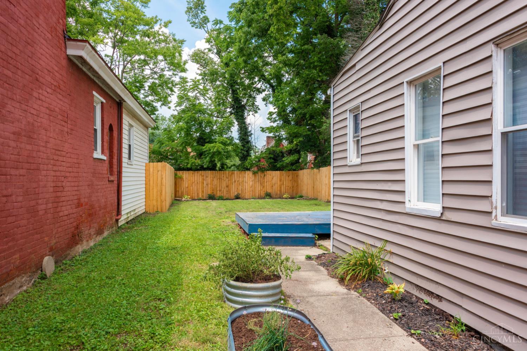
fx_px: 410
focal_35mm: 28
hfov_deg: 65.5
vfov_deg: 46.4
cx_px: 264
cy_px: 176
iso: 100
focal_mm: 28
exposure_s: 1/320
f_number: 8
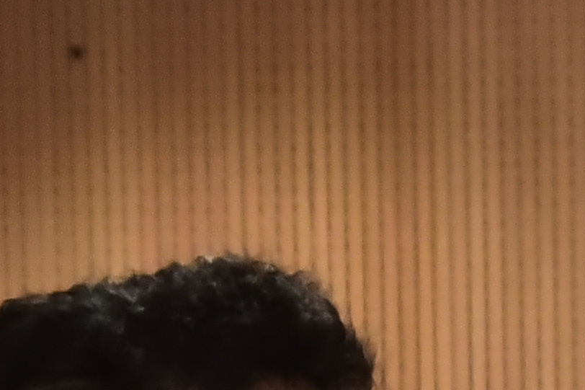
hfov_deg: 3.7
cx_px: 1354
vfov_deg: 2.4
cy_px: 1417
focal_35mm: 556
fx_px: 9033
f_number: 5
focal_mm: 75
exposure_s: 1/100
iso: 2000
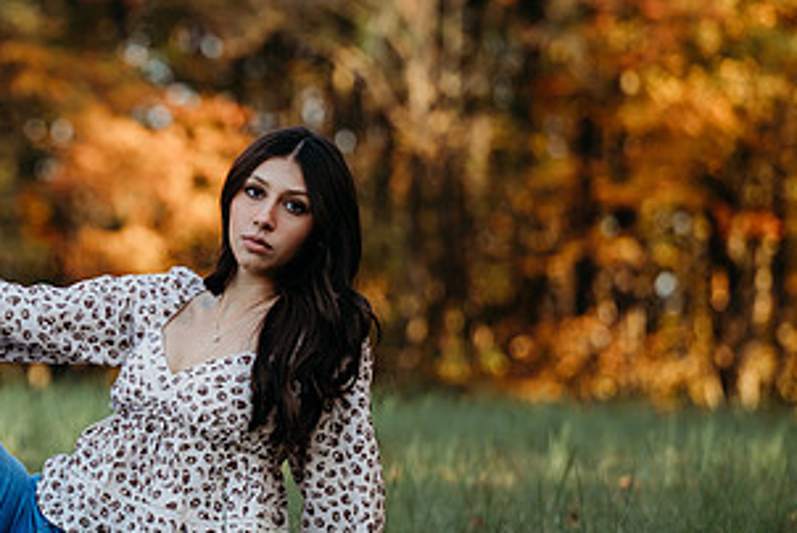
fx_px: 4210
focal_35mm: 190
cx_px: 74
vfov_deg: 7.2
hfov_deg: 10.8
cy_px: 252
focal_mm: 99
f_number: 2.8
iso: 200
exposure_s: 1/320
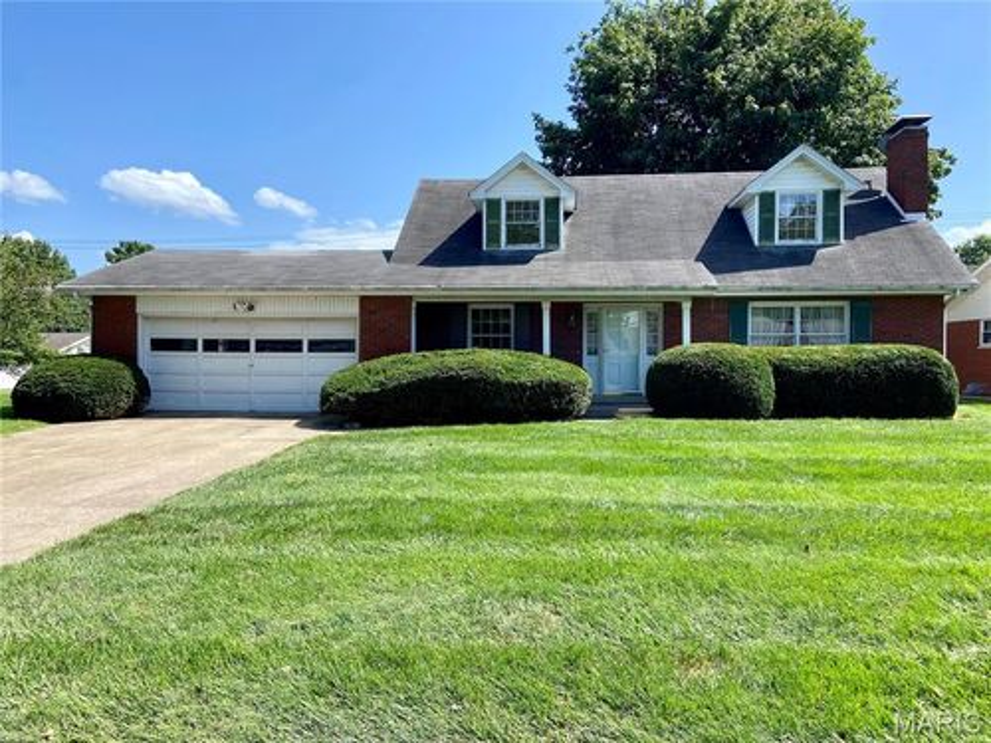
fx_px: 744
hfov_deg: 67.3
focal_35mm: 26
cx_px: 496
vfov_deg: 53.1
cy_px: 372
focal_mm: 4.25
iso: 32
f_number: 1.8
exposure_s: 1/1629
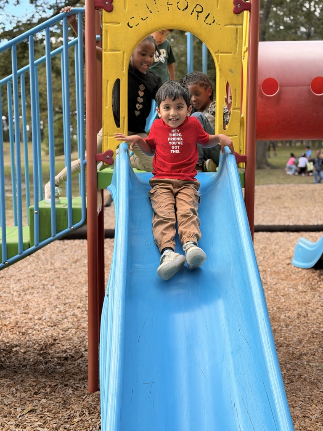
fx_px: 597
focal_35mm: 48
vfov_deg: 39.7
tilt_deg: -5.7
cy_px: 216
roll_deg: -0.3
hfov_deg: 30.3
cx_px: 162
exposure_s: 1/1027
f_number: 1.78
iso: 64
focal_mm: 6.76
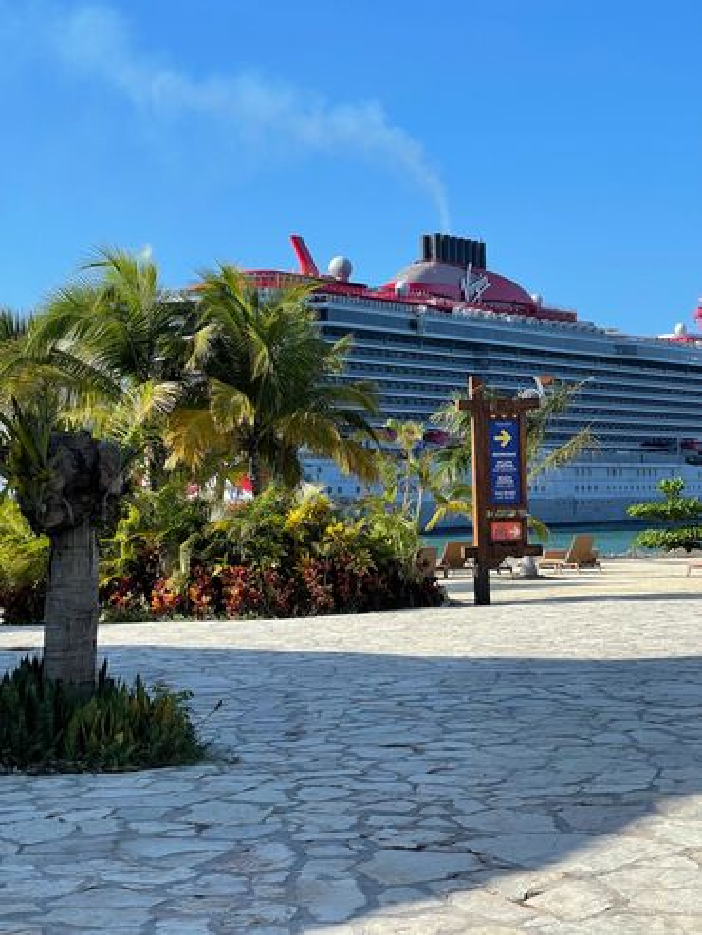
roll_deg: +1.7
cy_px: 468
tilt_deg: +1.9
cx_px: 351
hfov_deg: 22.9
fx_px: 1730
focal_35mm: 64
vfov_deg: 30.3
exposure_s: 1/874
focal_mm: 7.5
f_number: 2.2
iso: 20
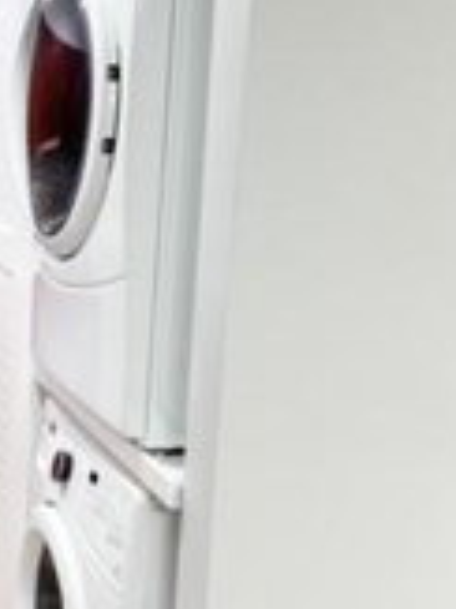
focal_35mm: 68
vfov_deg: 28.6
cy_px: 340
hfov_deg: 21.4
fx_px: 1196
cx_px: 107
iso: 100
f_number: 1.6
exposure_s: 1/120
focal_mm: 5.1
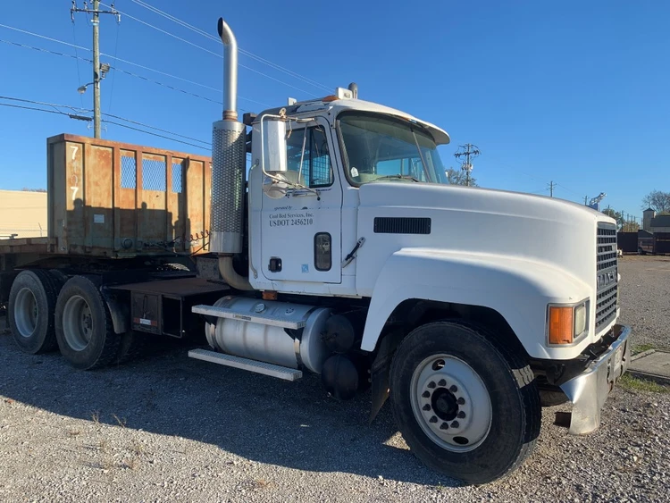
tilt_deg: +0.1
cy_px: 252
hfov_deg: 67.3
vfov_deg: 53.1
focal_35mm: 26
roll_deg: -0.3
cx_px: 335
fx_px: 503
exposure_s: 1/1387
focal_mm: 4.25
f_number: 1.8
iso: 25
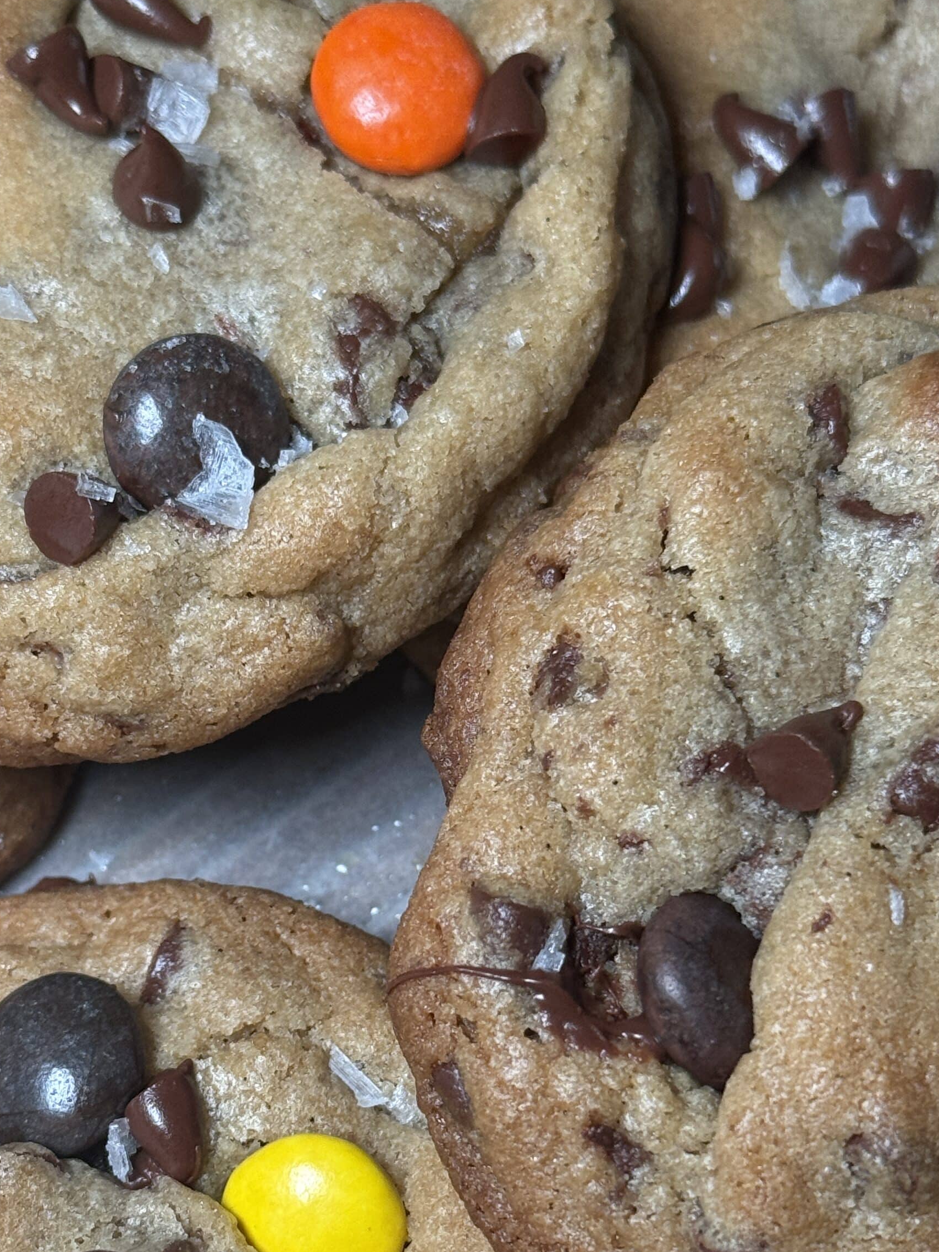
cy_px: 819
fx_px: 3074
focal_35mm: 85
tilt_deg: -62.2
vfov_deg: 22.9
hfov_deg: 17.4
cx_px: 375
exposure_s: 1/72
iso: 100
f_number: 1.78
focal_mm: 6.76
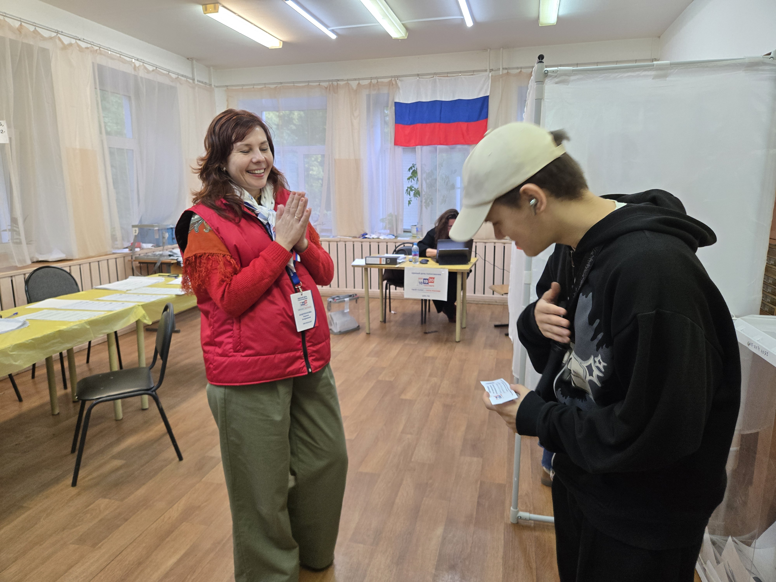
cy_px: 291
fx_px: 516
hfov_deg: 73.9
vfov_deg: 58.9
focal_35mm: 23
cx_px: 388
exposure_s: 1/100
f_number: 1.8
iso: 250
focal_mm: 5.4
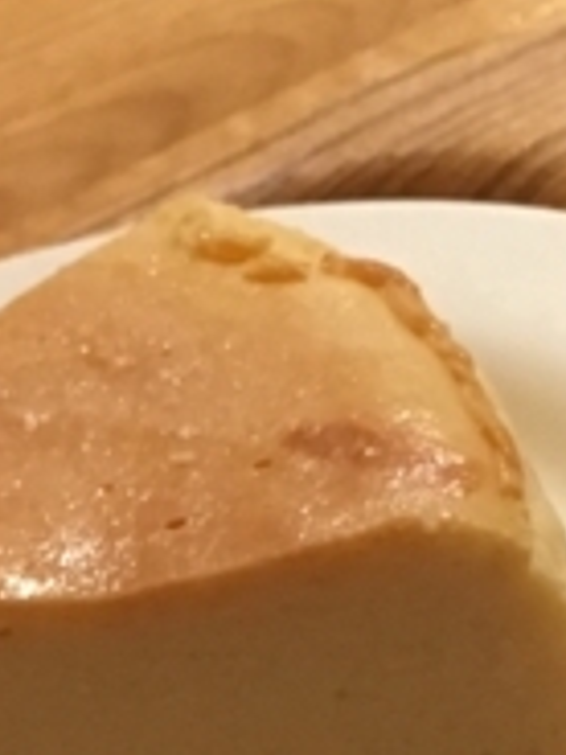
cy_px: 1178
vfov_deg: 11.7
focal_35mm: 161
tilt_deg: -39.8
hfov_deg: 8.7
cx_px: -587
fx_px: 3510
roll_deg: +28.0
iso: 125
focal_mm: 4.15
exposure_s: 1/30
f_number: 2.2
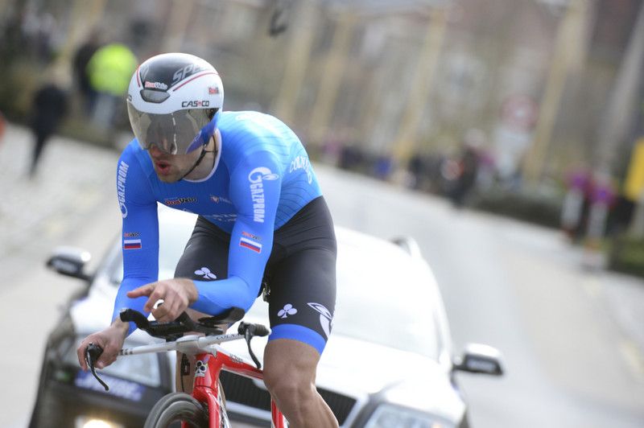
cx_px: 322
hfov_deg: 5.2
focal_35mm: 400
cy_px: 214
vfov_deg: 3.4
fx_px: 7149
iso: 1000
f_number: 7.1
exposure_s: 1/1000
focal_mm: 400
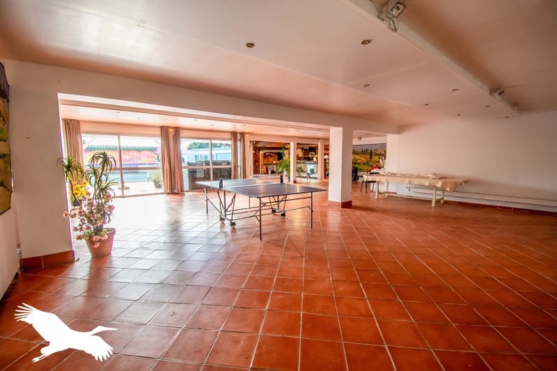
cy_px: 186
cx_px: 278
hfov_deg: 100.4
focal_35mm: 15
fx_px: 232
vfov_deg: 77.3
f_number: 6.3
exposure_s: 1/50
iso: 400
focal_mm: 10
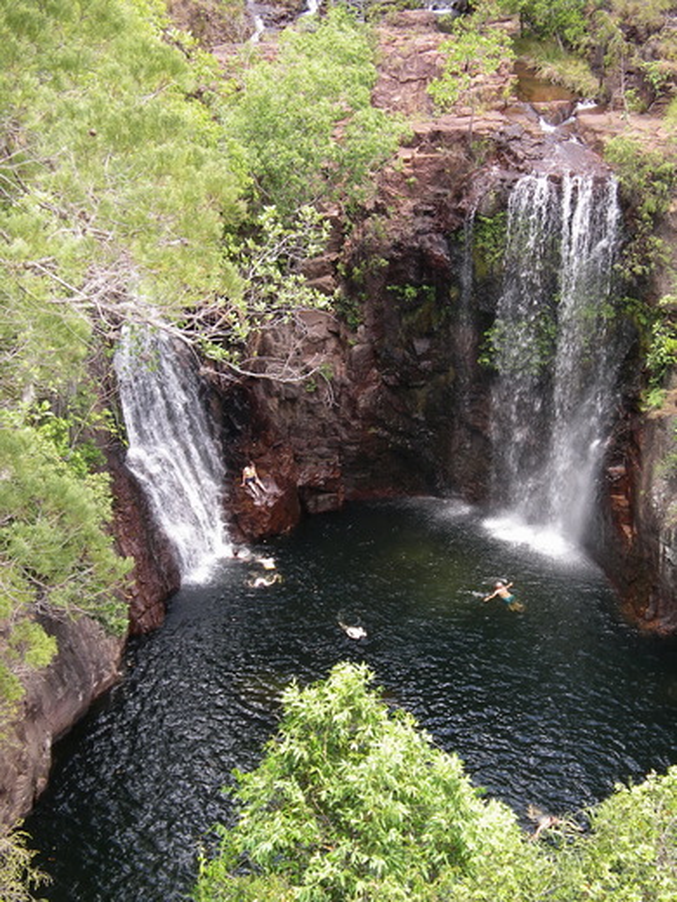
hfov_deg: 20.5
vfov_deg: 27.0
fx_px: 1875
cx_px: 338
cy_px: 451
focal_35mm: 72
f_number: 3.5
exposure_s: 1/100
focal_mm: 14.9
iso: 80
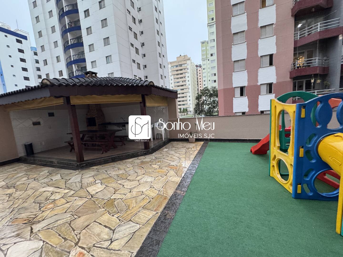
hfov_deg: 102.1
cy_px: 128
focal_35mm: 14
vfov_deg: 85.7
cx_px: 172
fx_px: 139
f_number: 2.2
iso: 250
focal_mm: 2.22
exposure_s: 1/99
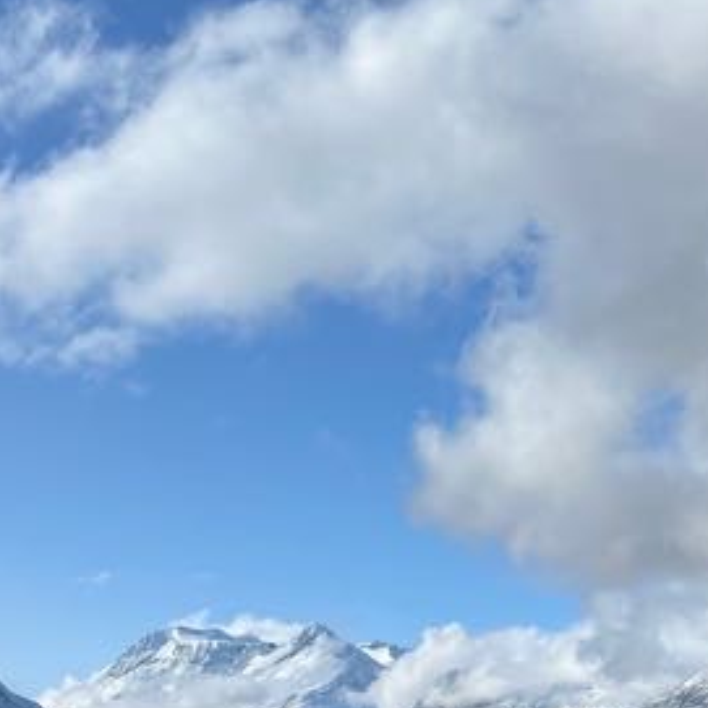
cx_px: 84
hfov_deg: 23.7
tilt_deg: +7.6
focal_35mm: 71
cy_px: 623
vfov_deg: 23.7
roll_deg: +1.6
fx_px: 1643
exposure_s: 1/8403
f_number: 1.6
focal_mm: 5.1
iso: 50
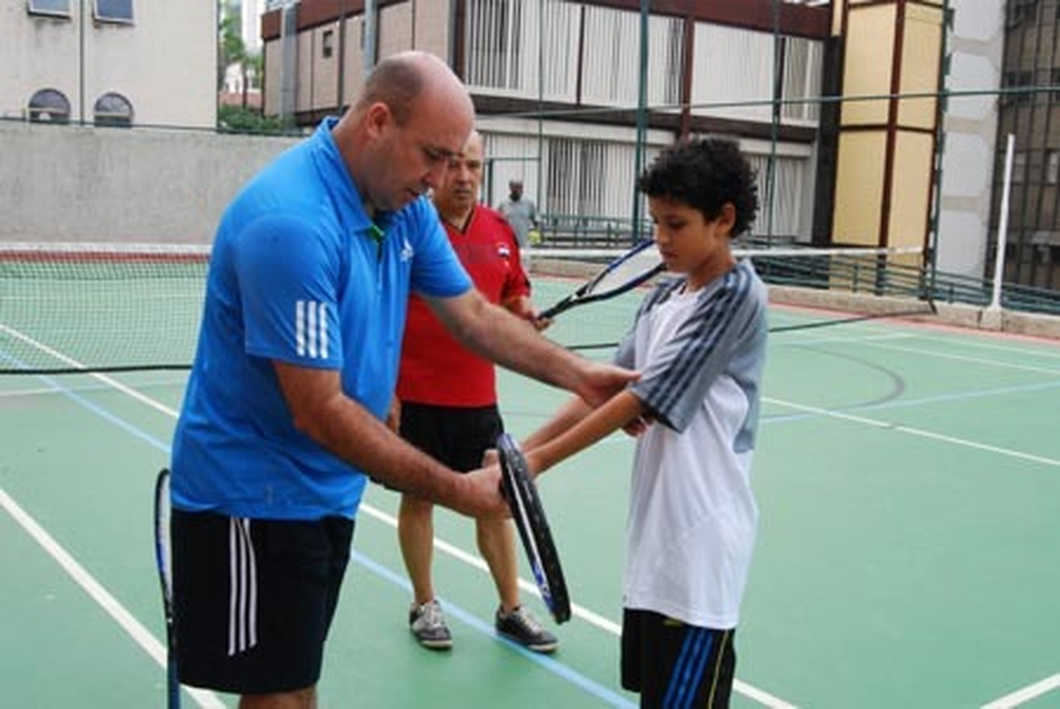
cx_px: 530
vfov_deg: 34.3
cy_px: 354
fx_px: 1149
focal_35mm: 39
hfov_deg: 49.5
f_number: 20
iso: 800
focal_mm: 26
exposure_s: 1/60
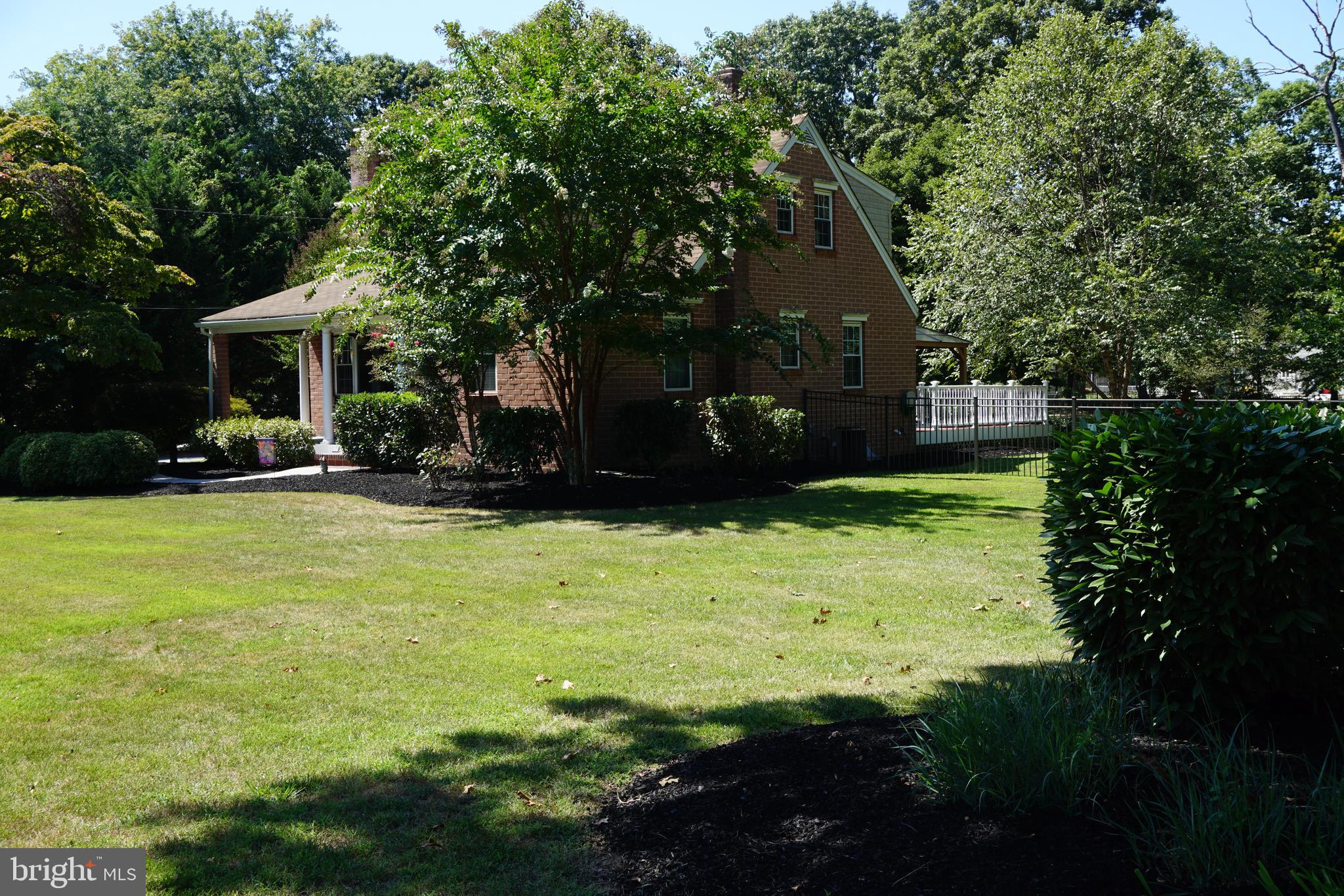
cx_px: 672
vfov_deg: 35.5
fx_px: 1400
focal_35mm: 38
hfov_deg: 51.3
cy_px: 448
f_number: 9
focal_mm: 25
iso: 100
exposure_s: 1/100
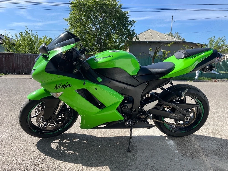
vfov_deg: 53.1
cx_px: 114
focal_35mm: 26
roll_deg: -2.2
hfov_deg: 67.3
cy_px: 86
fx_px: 171
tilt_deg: -7.9
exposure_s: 1/1715
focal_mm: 4.2
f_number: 1.6
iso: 32
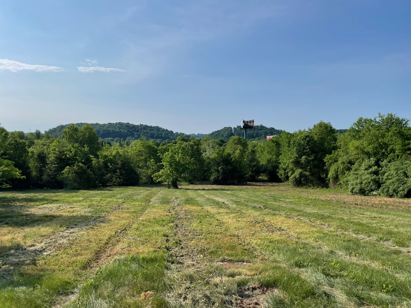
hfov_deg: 67.3
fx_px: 309
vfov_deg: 53.1
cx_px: 206
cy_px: 154
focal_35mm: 26
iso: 32
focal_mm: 4.2
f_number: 1.6
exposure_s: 1/4831
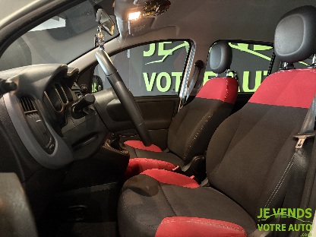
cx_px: 158
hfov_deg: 67.3
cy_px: 118
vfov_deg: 53.1
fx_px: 237
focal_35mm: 26
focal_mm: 5.96
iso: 800
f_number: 1.6
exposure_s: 1/25
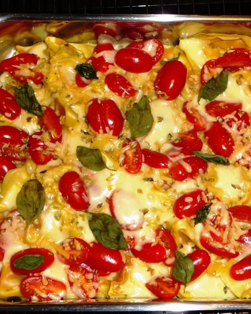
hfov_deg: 25.7
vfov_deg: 32.0
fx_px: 548
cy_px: 156
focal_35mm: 59
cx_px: 158
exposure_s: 1/30
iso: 100
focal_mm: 7.6
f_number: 4.1
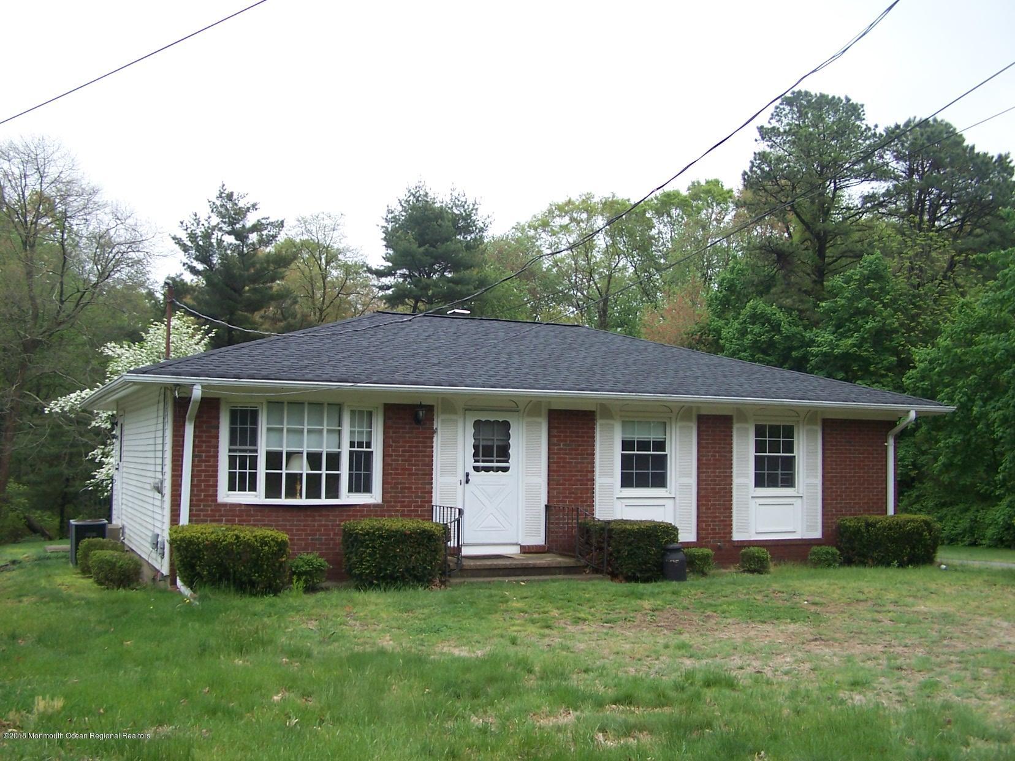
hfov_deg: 49.0
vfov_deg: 37.7
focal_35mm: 38
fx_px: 1114
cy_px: 380
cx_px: 508
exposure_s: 1/500
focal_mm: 6.3
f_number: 2.8
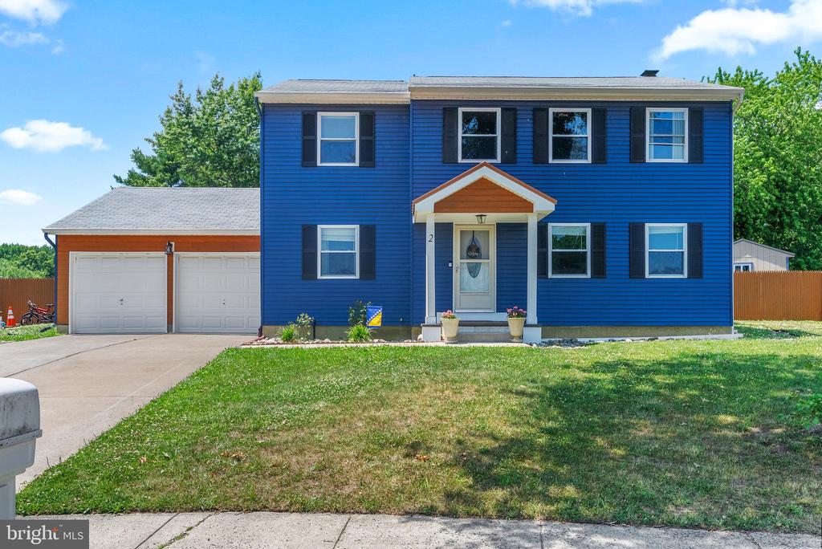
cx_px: 411
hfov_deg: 67.4
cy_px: 274
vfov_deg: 48.0
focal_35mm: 27
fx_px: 617
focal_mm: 27
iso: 1250
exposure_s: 1/6400
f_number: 7.1
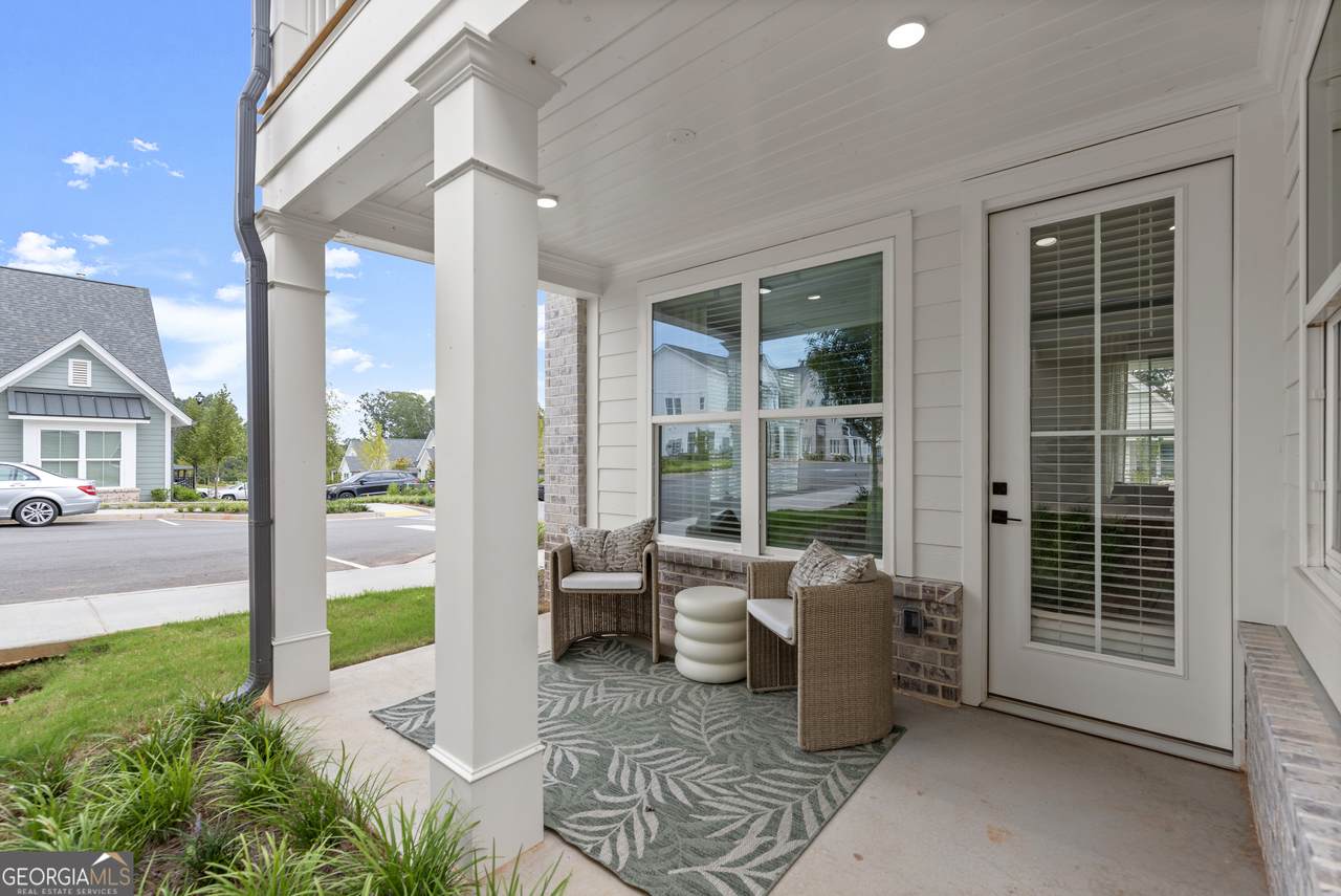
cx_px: 670
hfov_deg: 100.4
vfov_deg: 77.4
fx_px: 559
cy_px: 448
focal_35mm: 15
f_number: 6.3
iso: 100
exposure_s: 1/30
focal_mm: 15
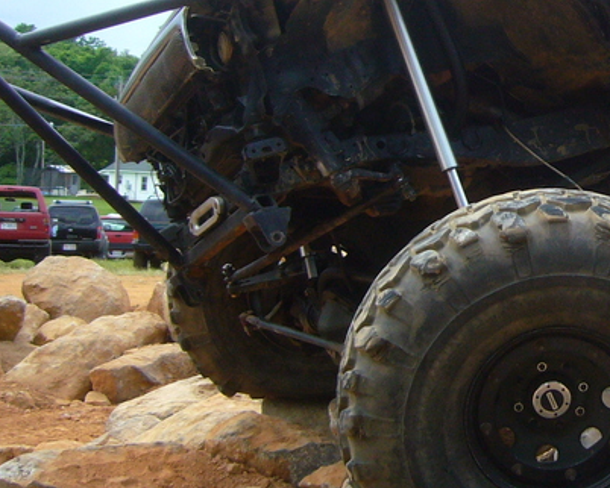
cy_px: 86
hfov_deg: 21.0
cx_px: 651
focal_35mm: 87
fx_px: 1571
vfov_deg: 17.5
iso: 100
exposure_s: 1/400
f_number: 2.8
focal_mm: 5.8
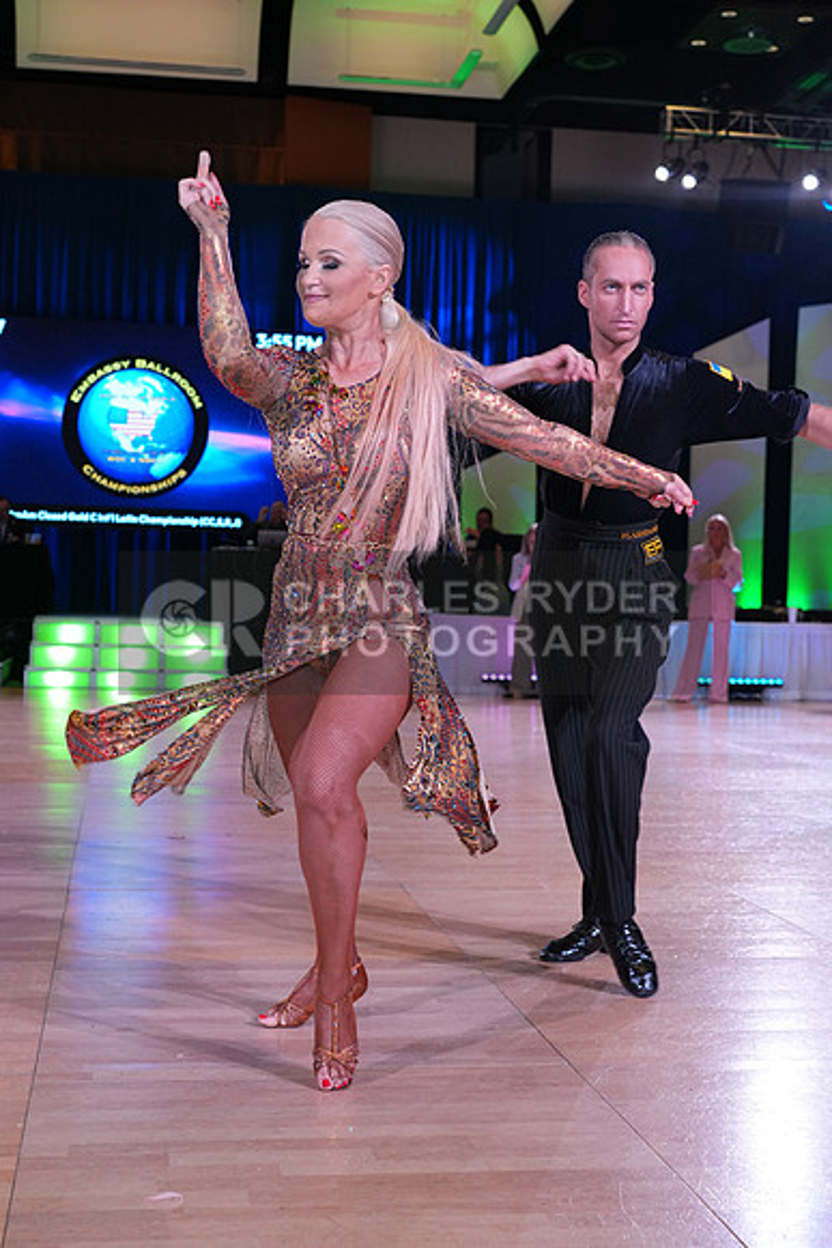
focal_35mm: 49
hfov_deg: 27.5
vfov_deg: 40.3
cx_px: 416
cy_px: 624
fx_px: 1698
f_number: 5.6
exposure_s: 1/250
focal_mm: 49
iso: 2000
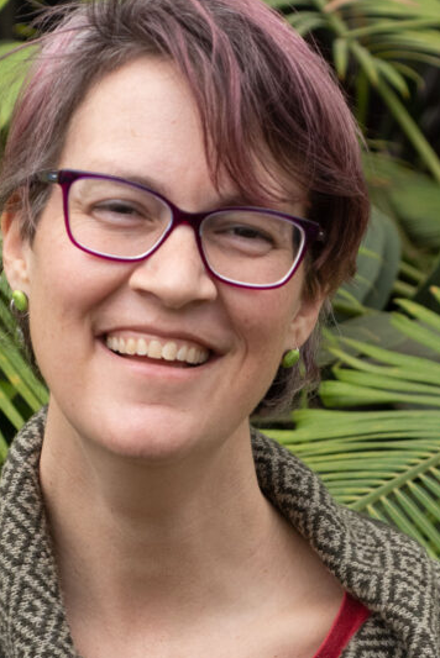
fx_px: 3295
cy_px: 616
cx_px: 326
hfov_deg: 7.6
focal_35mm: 180
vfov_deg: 11.3
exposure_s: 1/320
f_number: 5
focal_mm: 60
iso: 640
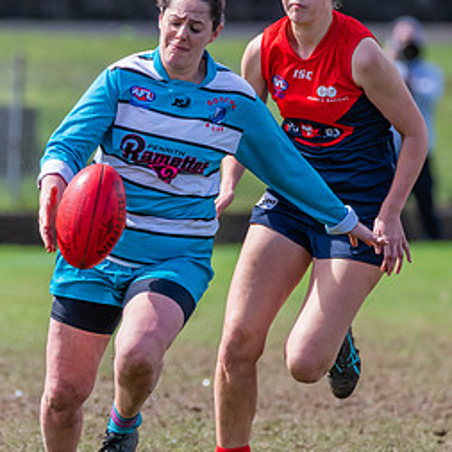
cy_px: 218
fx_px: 15851
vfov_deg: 1.6
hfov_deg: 1.6
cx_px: 107
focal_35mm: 1073
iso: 800
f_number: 6
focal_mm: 420
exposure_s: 1/1600
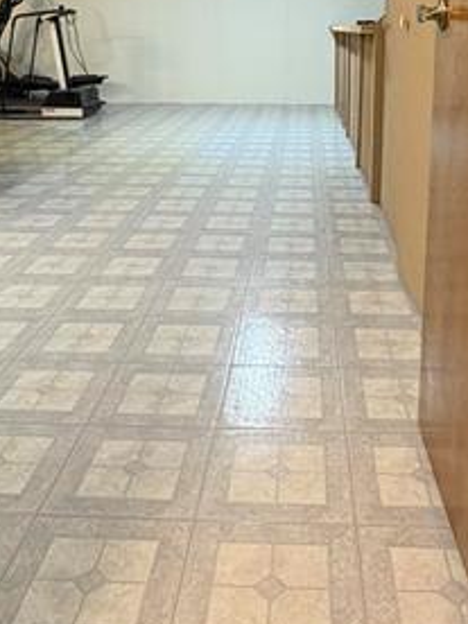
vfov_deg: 46.0
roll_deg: -0.4
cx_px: 271
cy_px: 147
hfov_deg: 36.7
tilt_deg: -9.8
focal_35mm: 39
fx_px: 703
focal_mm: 2.22
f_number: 2.2
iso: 250
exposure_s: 1/60
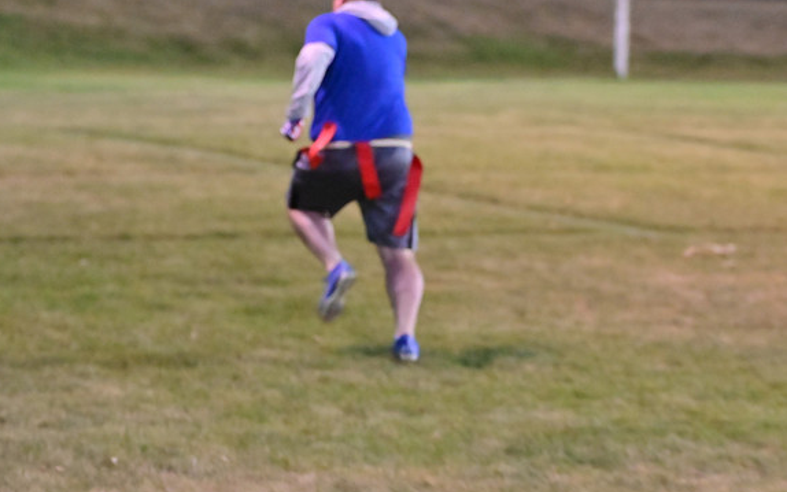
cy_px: 249
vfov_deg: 9.4
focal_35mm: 139
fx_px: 2982
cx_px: 391
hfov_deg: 15.0
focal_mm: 90
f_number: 4
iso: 6400
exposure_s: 1/250
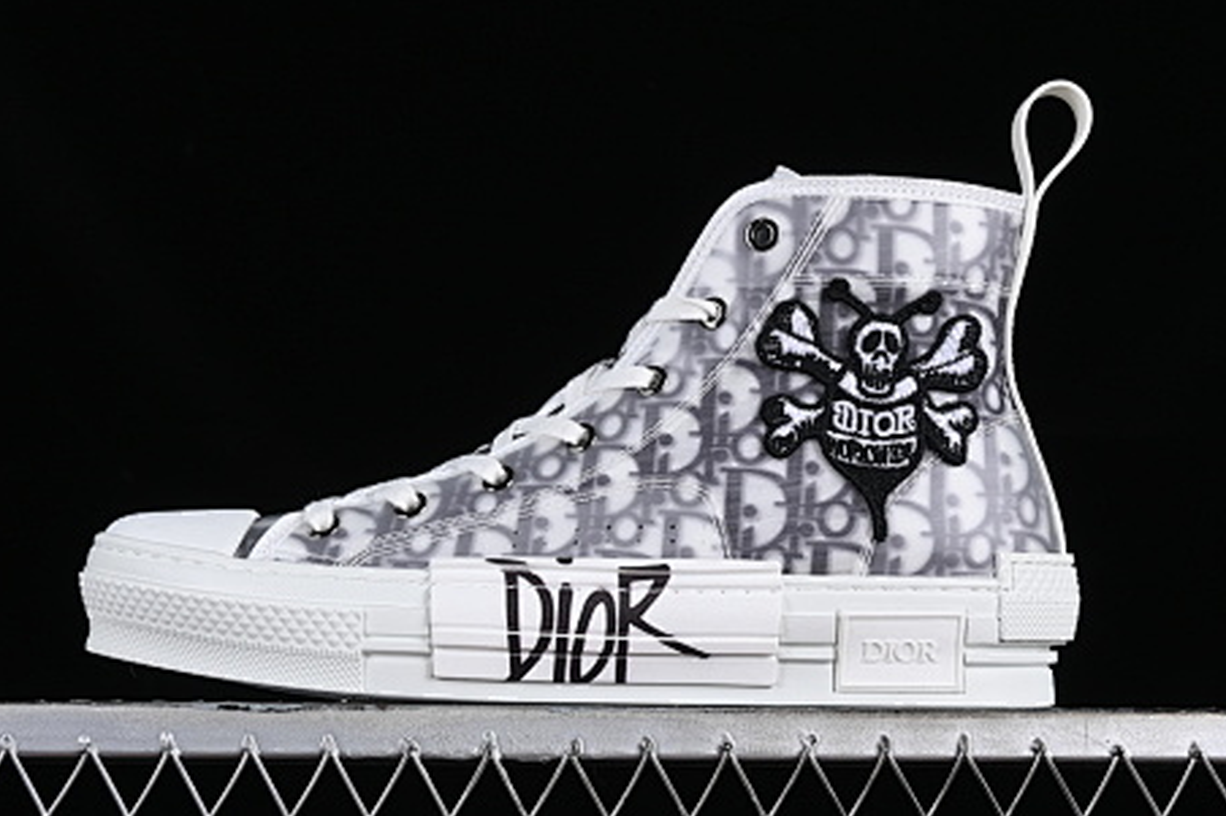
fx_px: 2825
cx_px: 578
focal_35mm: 83
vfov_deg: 16.4
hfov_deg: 24.5
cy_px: 435
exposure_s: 1/80
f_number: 8
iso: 160
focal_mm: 50
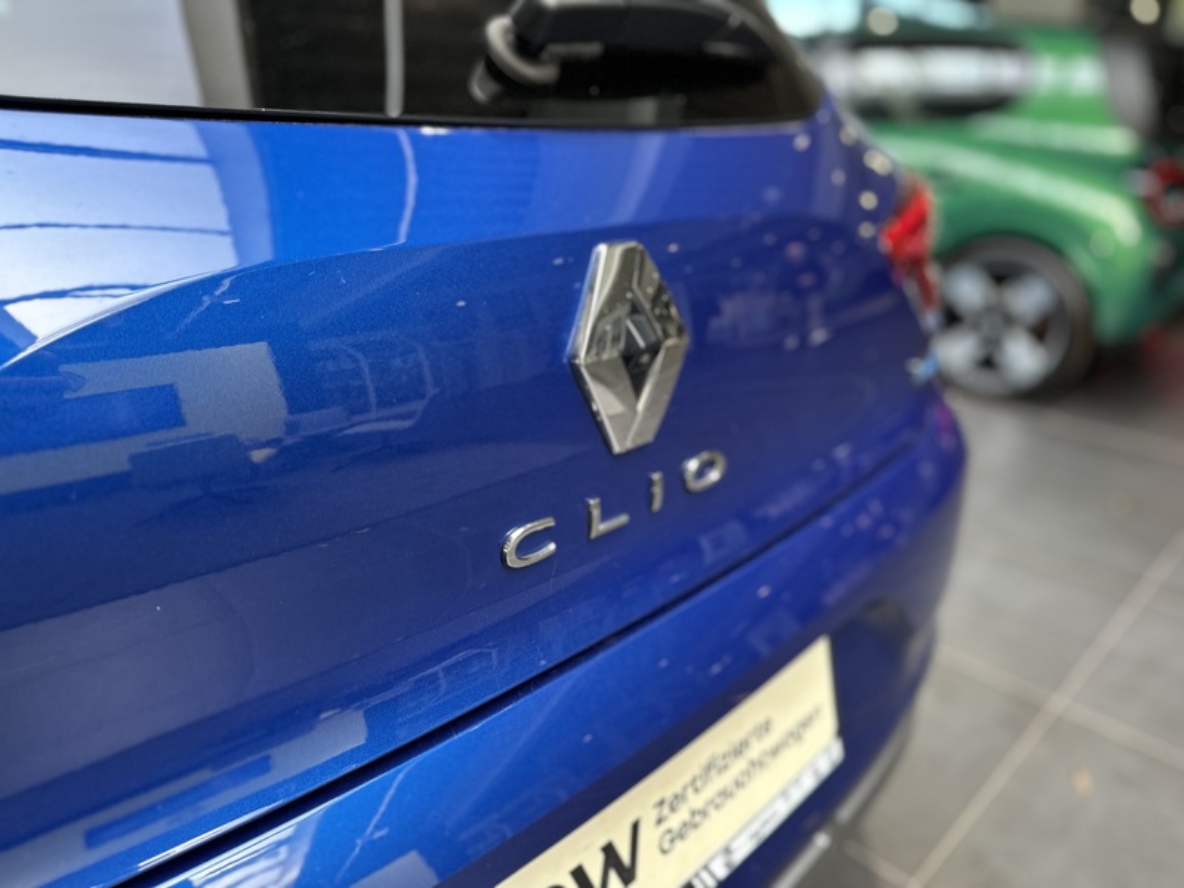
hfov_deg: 71.6
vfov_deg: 56.8
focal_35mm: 24
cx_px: 592
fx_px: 821
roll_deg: -2.4
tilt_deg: -19.3
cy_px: 444
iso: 160
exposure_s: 1/97
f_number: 1.78
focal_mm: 6.86
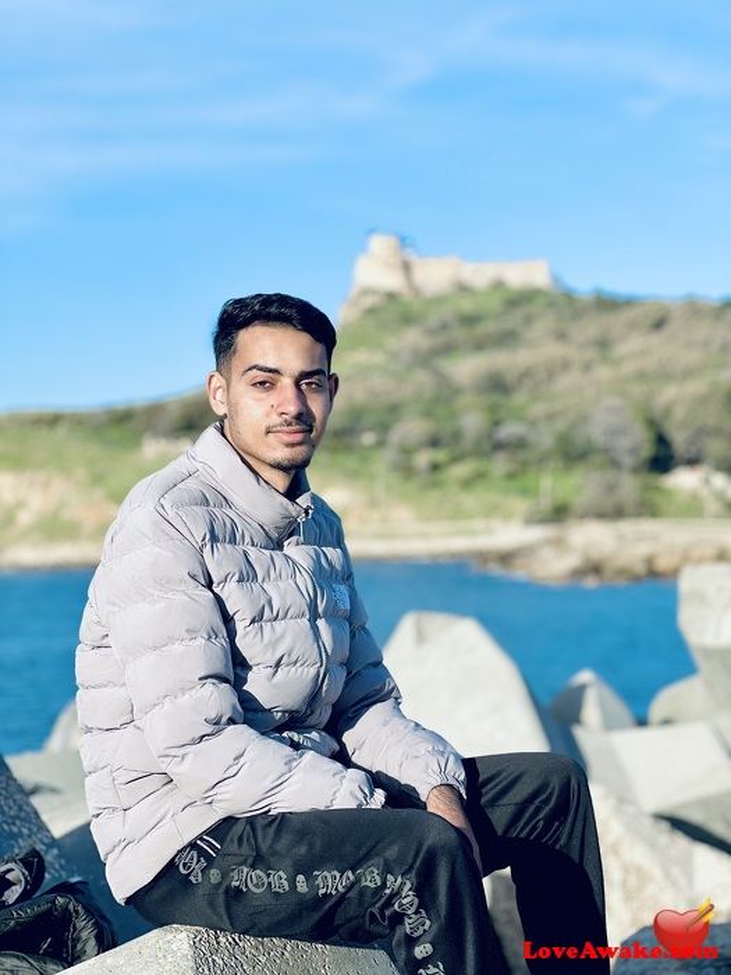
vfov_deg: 25.3
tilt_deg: +1.9
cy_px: 488
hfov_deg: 19.1
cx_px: 366
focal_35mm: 77
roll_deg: +1.6
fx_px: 2168
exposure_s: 1/602
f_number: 2.8
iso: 32
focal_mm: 9
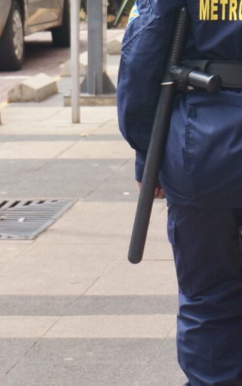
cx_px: 284
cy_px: -14
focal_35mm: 221
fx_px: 2329
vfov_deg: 9.4
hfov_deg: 5.9
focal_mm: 42
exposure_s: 1/800
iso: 400
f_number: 5.6
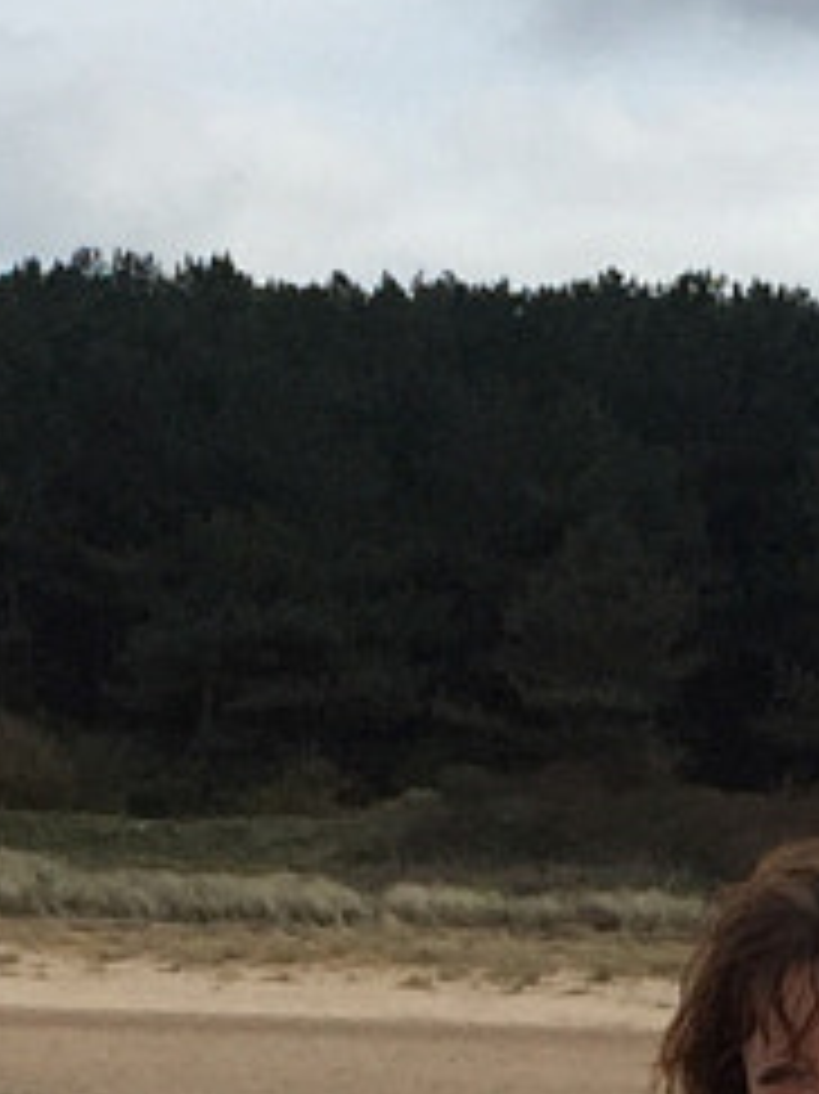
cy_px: 2179
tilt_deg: -10.5
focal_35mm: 191
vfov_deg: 9.7
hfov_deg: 7.8
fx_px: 6031
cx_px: 612
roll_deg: -2.4
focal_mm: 4.15
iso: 32
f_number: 2.2
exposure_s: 1/3300
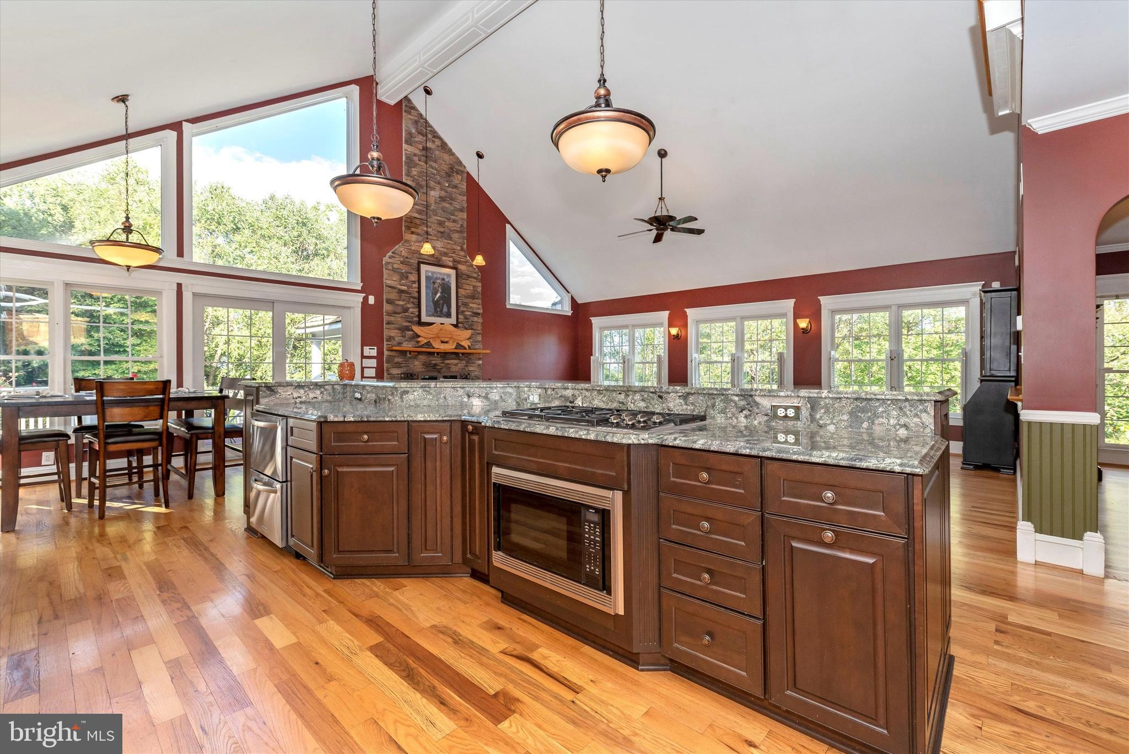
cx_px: 564
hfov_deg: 96.7
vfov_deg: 73.8
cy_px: 377
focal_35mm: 16
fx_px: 502
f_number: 9
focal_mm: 16
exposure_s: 1/125
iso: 400
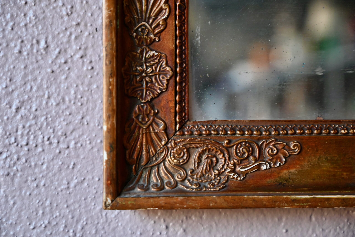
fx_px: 681
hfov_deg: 29.2
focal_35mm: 69
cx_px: 178
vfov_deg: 19.8
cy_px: 118
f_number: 4
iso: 1100
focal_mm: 69
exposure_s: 1/80
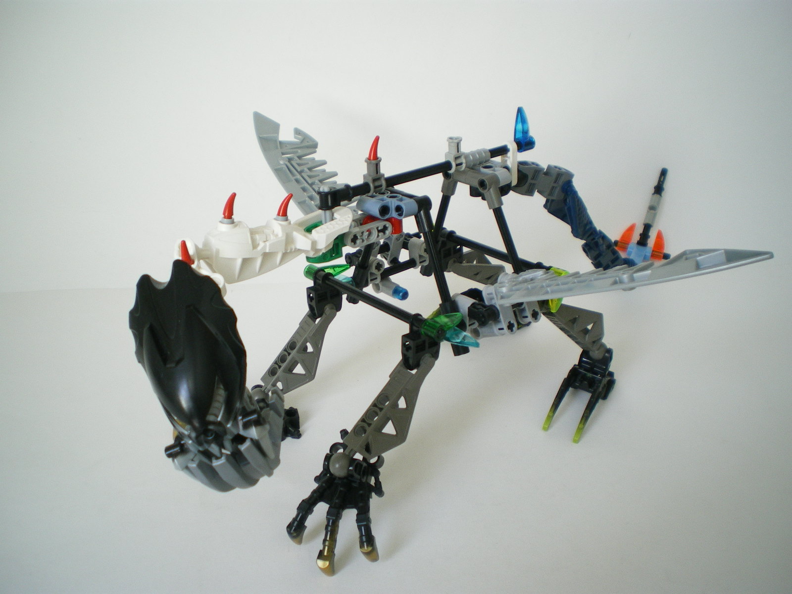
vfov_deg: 39.7
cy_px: 297
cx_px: 396
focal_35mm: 36
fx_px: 824
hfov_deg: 51.4
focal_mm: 6.3
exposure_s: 1/50
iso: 160
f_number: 3.1
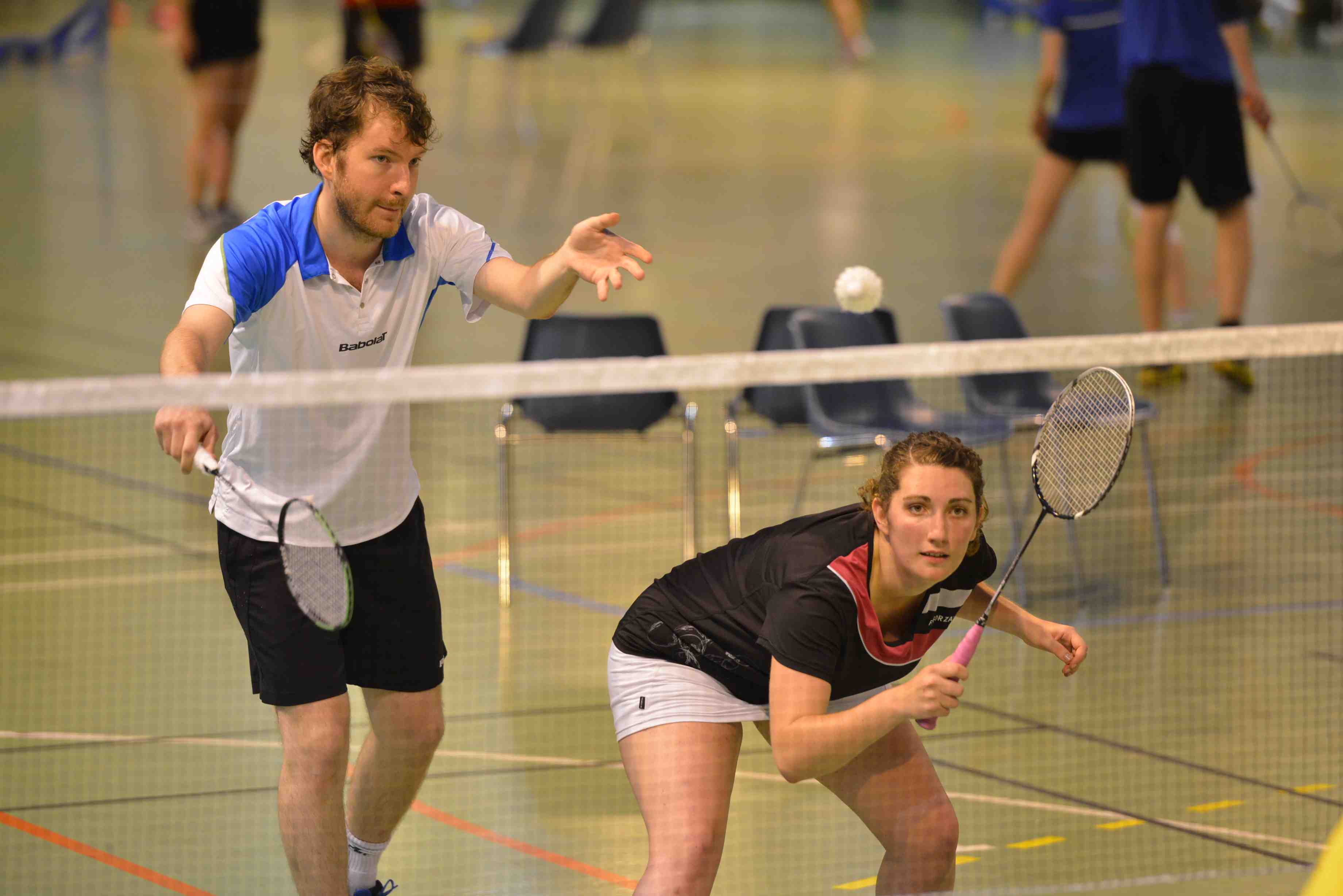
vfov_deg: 6.9
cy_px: 448
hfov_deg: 10.3
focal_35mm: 200
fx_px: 7463
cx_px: 672
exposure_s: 1/250
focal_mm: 200
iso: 2200
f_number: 3.3
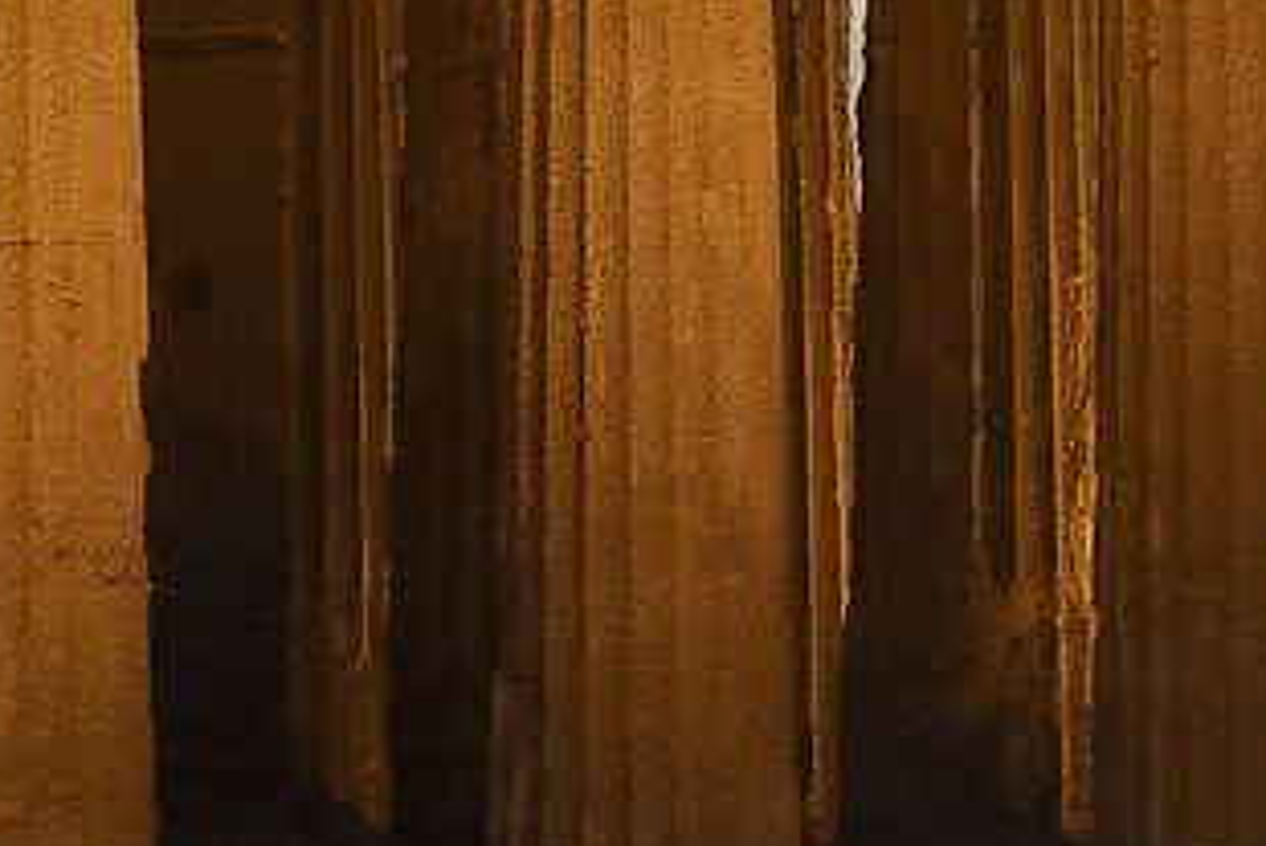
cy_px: -376
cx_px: 670
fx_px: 12447
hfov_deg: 5.8
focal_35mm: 354
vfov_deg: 3.9
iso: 2200
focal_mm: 30.5
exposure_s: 1/125
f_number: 4.8
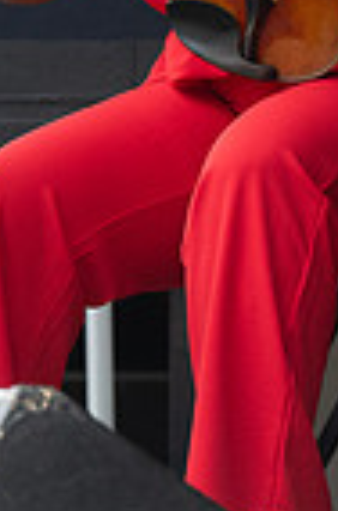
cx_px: 147
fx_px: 8986
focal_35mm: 635
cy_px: -162
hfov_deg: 2.2
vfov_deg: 3.2
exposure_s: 1/640
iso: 1600
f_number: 8
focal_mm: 200
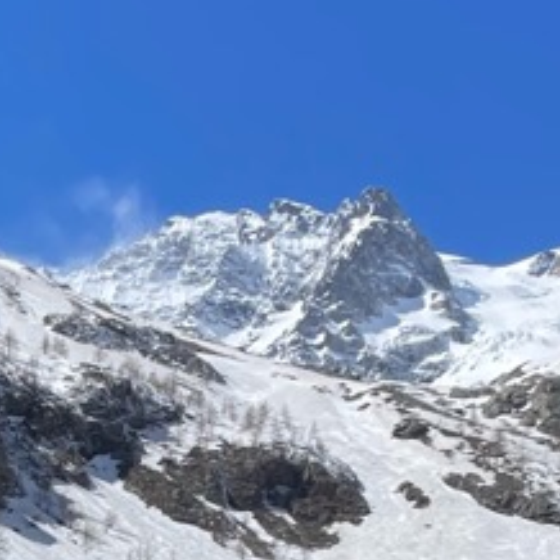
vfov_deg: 14.7
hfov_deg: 15.3
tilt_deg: +10.0
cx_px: -177
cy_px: 894
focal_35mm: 108
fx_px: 1977
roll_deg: -2.3
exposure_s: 1/4651
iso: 32
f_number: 1.6
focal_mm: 4.2
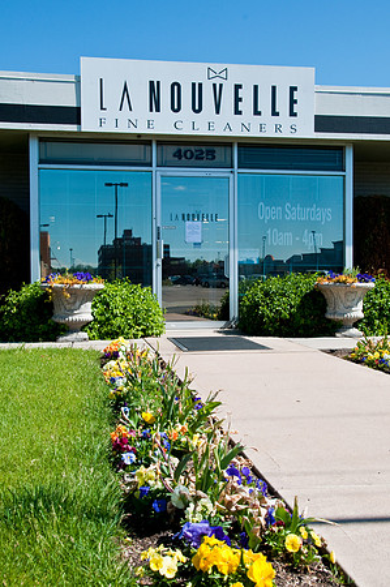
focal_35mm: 40
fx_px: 660
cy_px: 294
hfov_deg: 32.9
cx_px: 195
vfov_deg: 48.0
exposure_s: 1/200
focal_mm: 27
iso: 200
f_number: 11
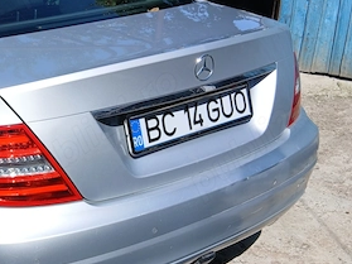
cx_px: 6
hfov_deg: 31.9
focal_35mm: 56
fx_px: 569
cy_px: 147
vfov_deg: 26.1
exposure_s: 1/641
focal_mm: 3.98
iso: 20
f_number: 1.8
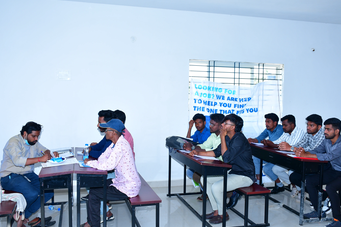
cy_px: 117
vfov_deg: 37.8
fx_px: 332
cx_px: 177
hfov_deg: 54.4
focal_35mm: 35
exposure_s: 1/125
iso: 500
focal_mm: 22
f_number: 6.3
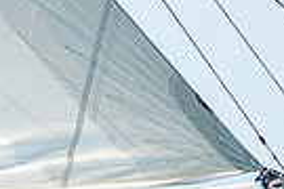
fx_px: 6965
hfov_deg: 2.3
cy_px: 382
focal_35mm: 883
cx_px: 2
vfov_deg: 1.6
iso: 320
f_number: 5
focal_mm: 200
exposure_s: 1/3200
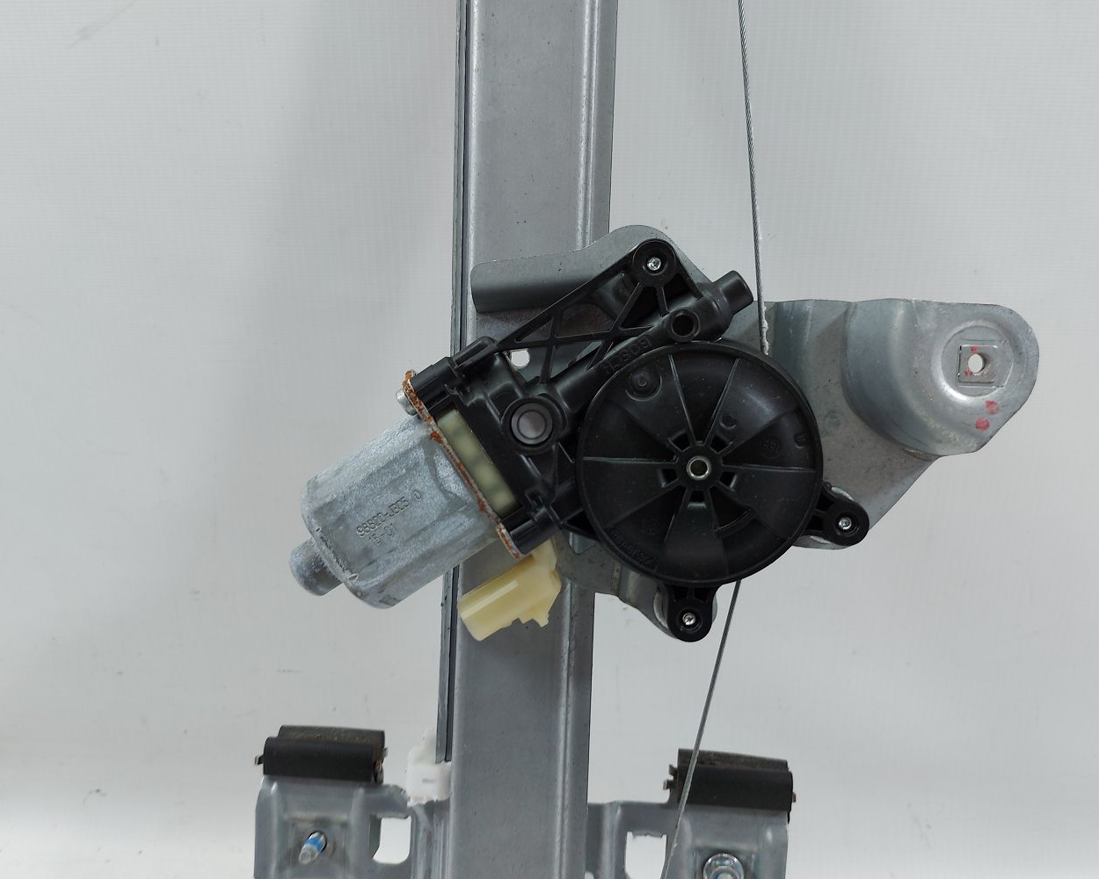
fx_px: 846
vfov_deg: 54.9
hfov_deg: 66.0
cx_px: 559
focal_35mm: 26
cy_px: 443
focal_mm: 5.23
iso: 40
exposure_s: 1/50
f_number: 1.8
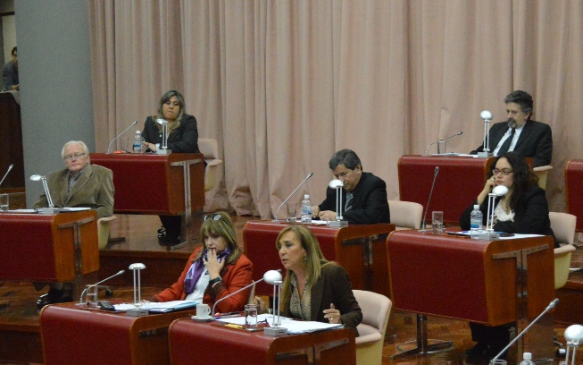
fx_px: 1446
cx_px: 334
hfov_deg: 22.8
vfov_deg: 14.3
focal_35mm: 91
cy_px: 255
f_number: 5
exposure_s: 1/60
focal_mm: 38
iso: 6400
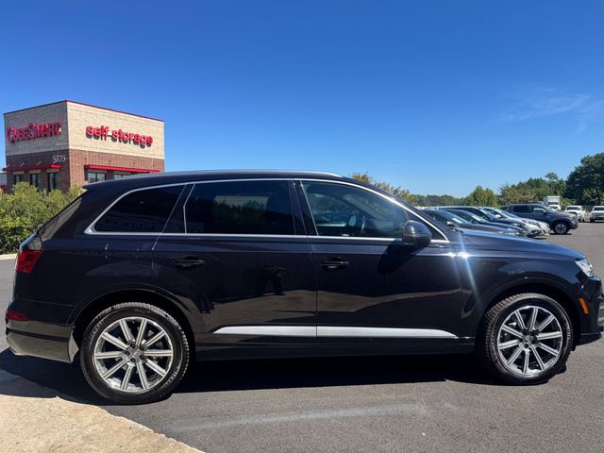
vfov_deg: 56.8
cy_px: 226
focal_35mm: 24
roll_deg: +0.3
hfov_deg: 71.6
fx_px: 419
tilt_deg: -2.9
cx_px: 302
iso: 80
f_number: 1.78
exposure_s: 1/3413
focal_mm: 6.76
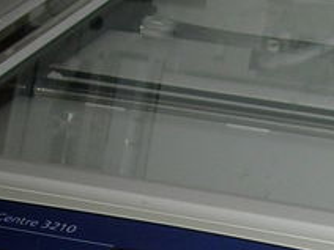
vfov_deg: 8.1
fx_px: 1727
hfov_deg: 11.0
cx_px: 293
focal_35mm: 179
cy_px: 376
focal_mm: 7.8
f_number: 2.8
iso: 79
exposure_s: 1/64
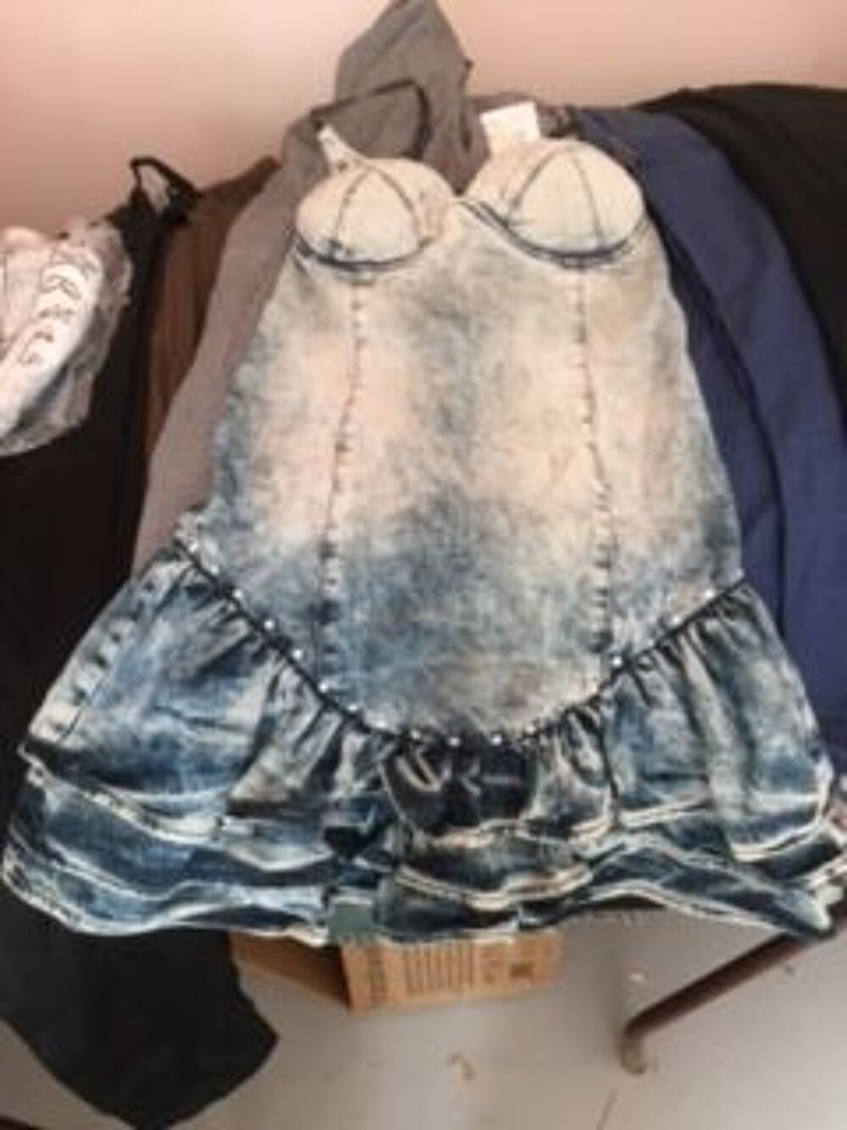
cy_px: 565
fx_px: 946
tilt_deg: -41.5
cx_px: 424
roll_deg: +4.0
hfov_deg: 48.2
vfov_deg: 61.7
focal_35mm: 29
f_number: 2.2
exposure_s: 1/33
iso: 160
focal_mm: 4.15
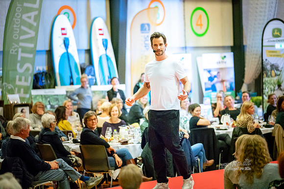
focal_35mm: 128
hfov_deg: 16.0
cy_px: 94
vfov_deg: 10.7
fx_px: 1010
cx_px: 142
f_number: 2.8
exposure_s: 1/200
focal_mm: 128
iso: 40000
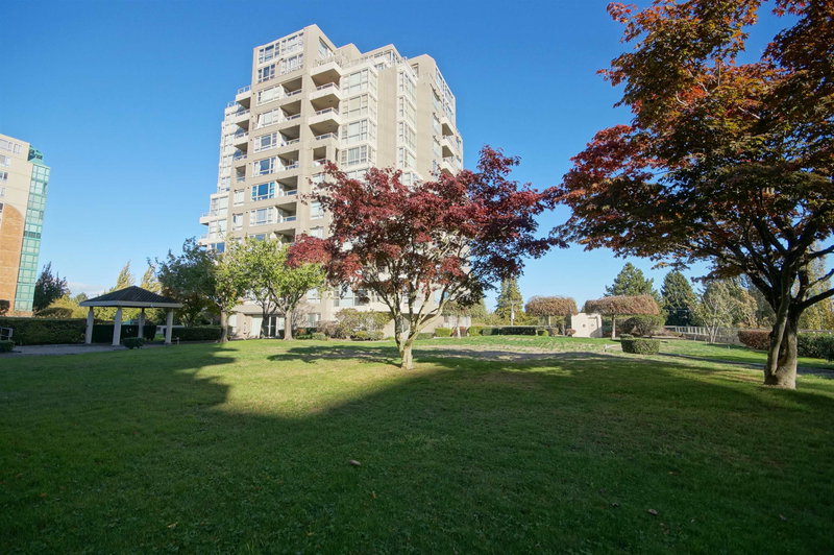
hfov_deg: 100.4
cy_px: 278
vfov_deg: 77.2
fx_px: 347
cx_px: 417
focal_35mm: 15
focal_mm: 10
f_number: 8
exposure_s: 1/500
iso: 400
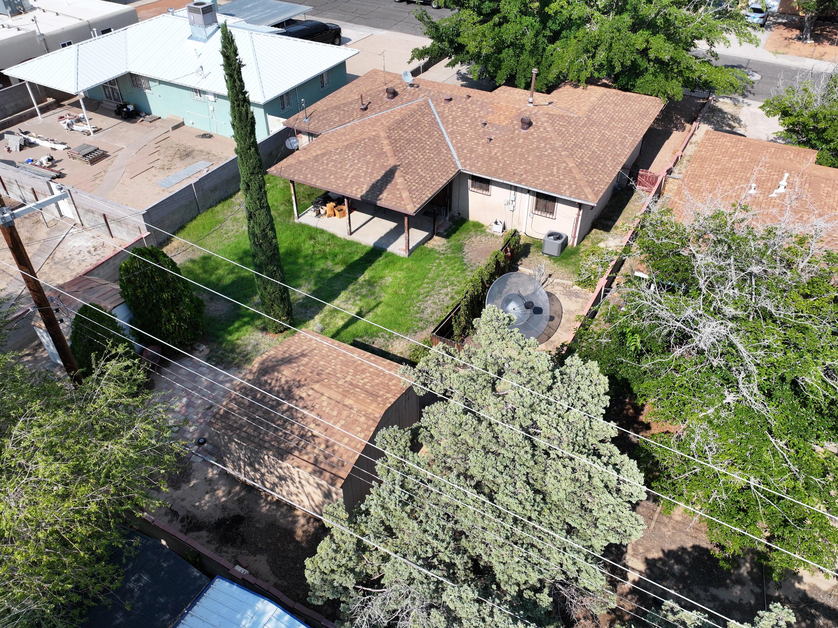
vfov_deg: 56.8
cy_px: 314
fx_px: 581
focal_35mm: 24
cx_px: 419
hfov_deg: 71.6
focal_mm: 12.29
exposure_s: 1/2000
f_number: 2.8
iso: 130
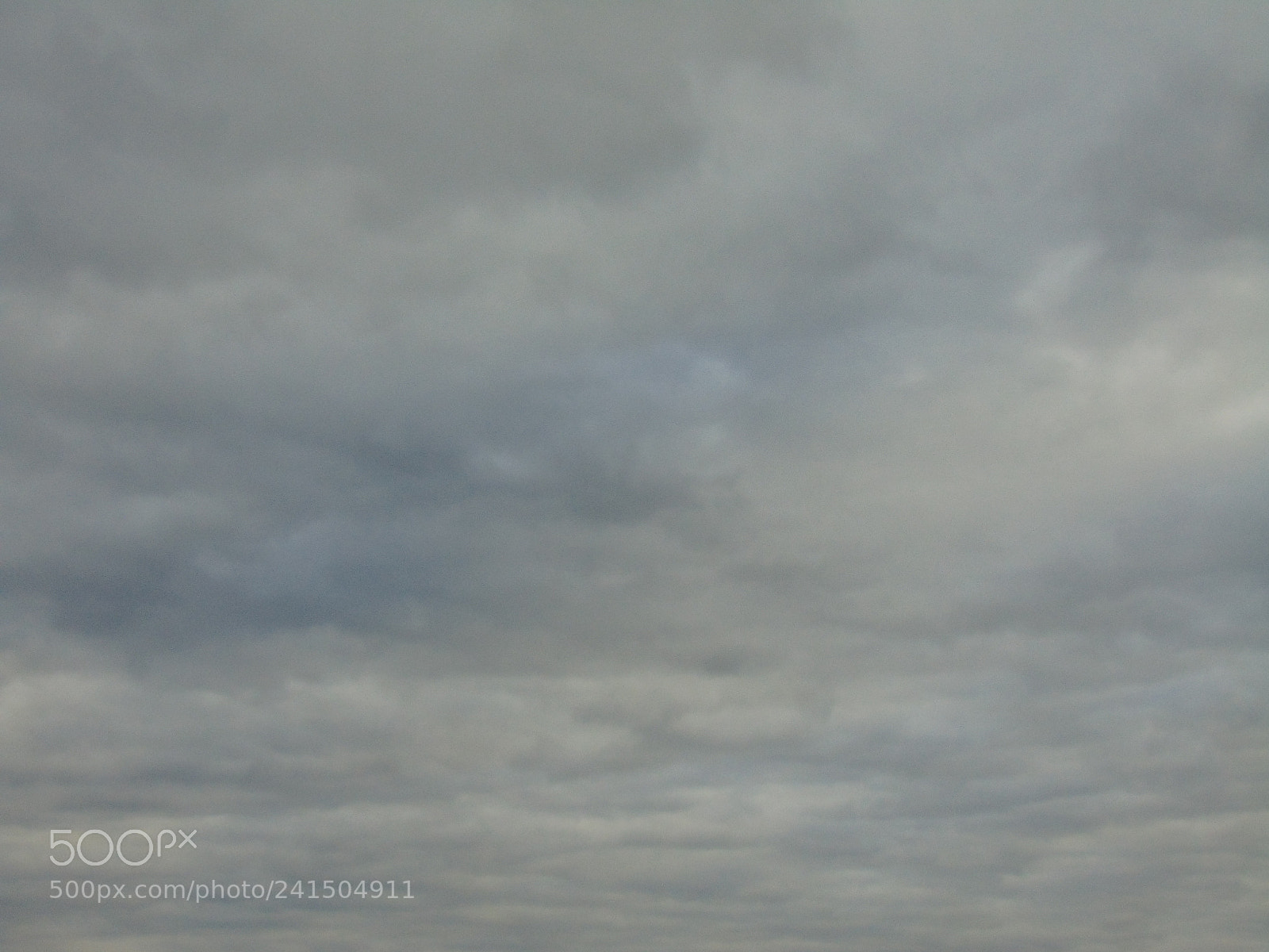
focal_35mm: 50
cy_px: 476
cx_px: 634
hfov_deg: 38.2
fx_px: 1833
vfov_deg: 29.1
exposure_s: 1/400
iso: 80
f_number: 3.5
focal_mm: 9
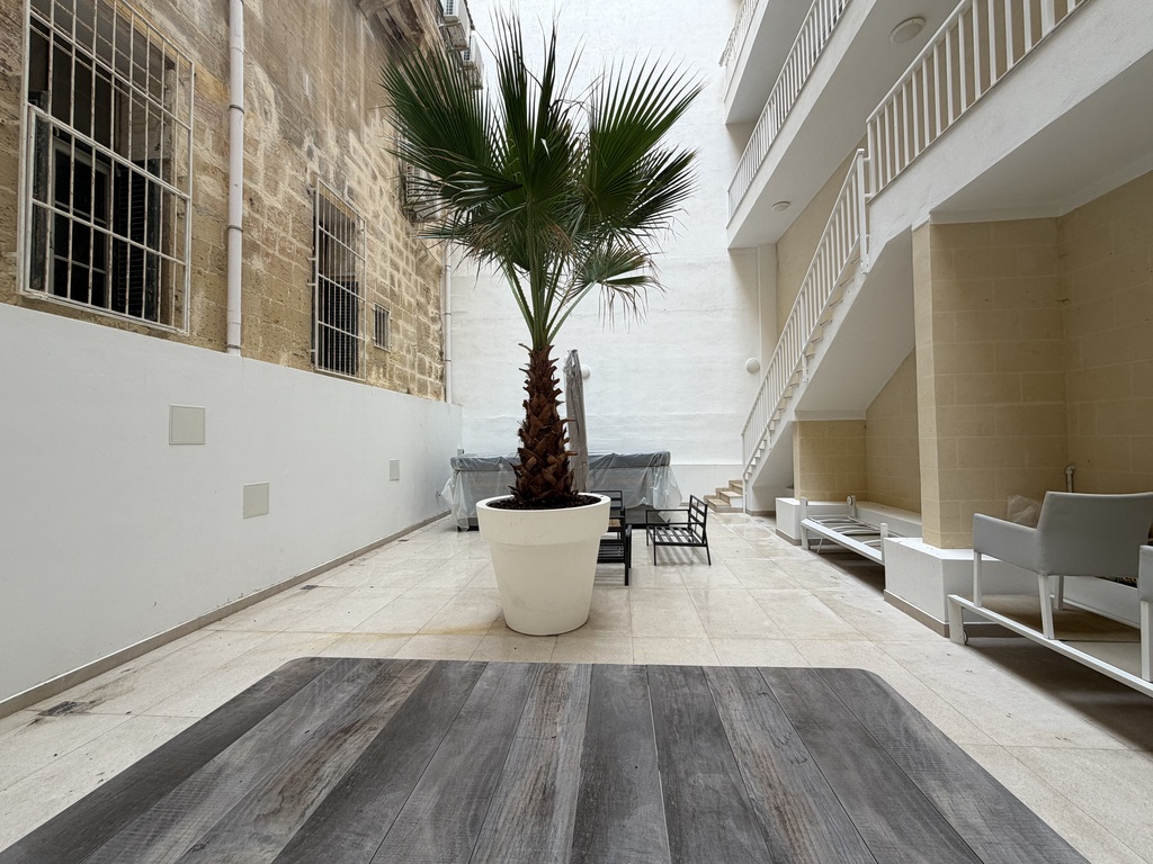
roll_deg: +0.5
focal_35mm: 14
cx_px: 576
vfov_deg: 85.7
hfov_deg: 102.1
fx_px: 466
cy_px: 432
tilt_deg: +0.9
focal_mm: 2.22
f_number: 2.2
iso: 40
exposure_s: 1/126
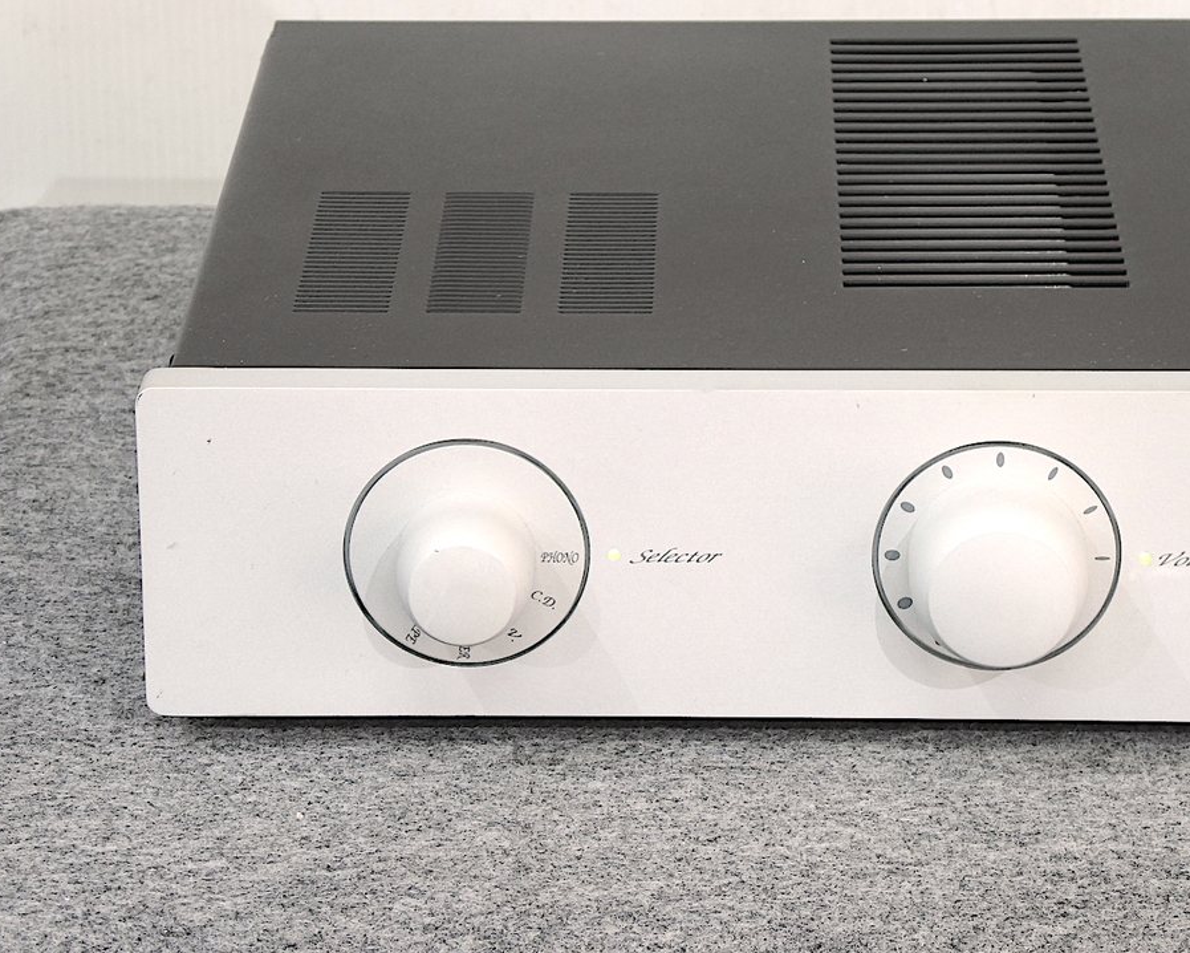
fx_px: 4967
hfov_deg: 13.7
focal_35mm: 141
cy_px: 476
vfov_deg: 11.0
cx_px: 600
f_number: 5.3
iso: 100
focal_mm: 24.2
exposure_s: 1/6
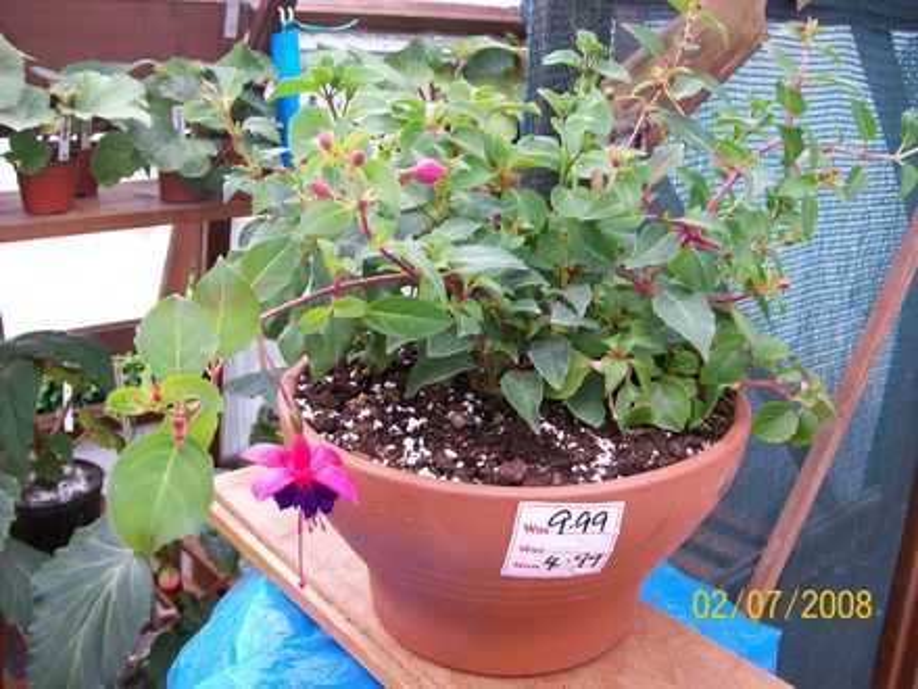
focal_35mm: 36
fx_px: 955
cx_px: 459
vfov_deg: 39.7
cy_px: 344
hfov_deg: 51.4
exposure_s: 1/74.2
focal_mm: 6
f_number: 2.7
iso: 80
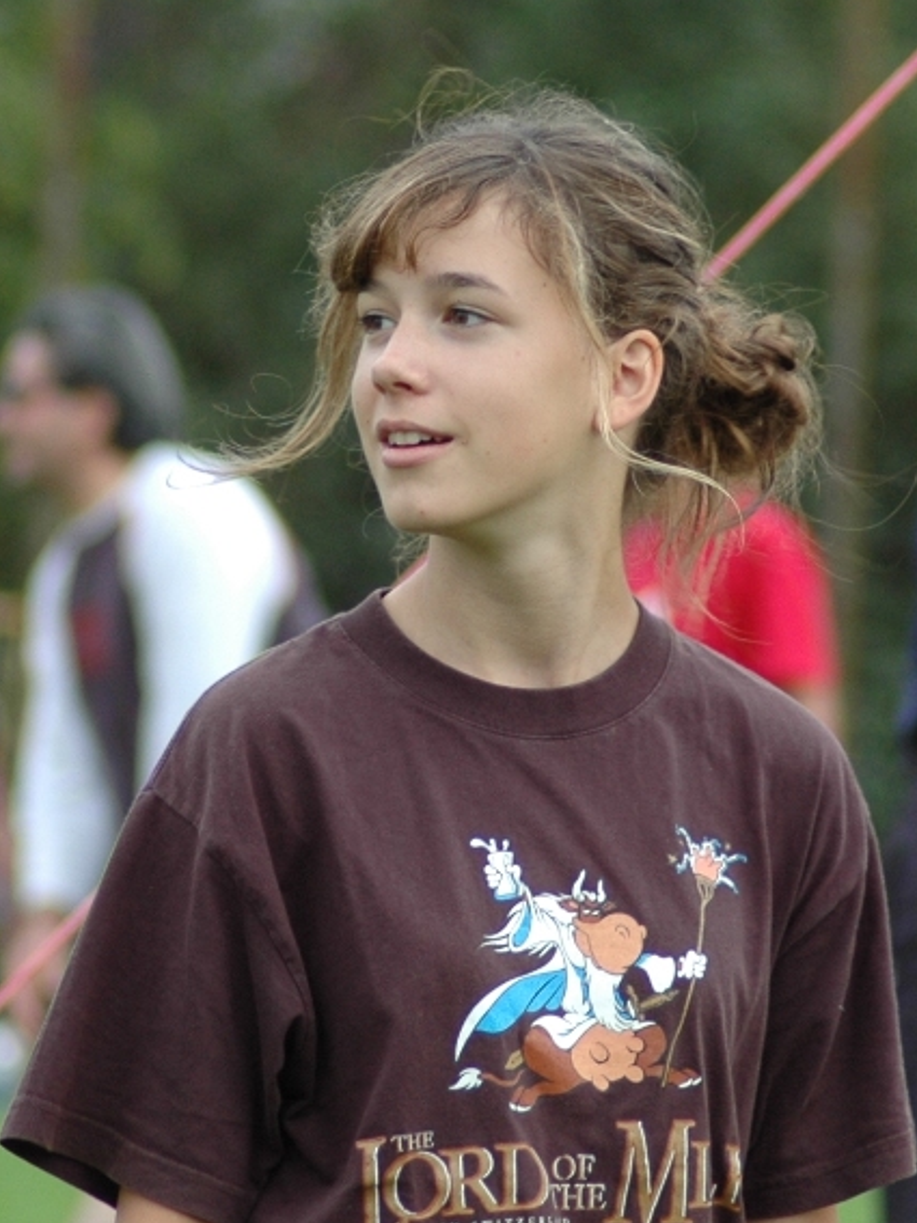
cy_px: 679
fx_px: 8923
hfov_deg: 5.9
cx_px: 458
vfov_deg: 7.8
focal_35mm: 253
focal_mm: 155
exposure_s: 1/250
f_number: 4.8
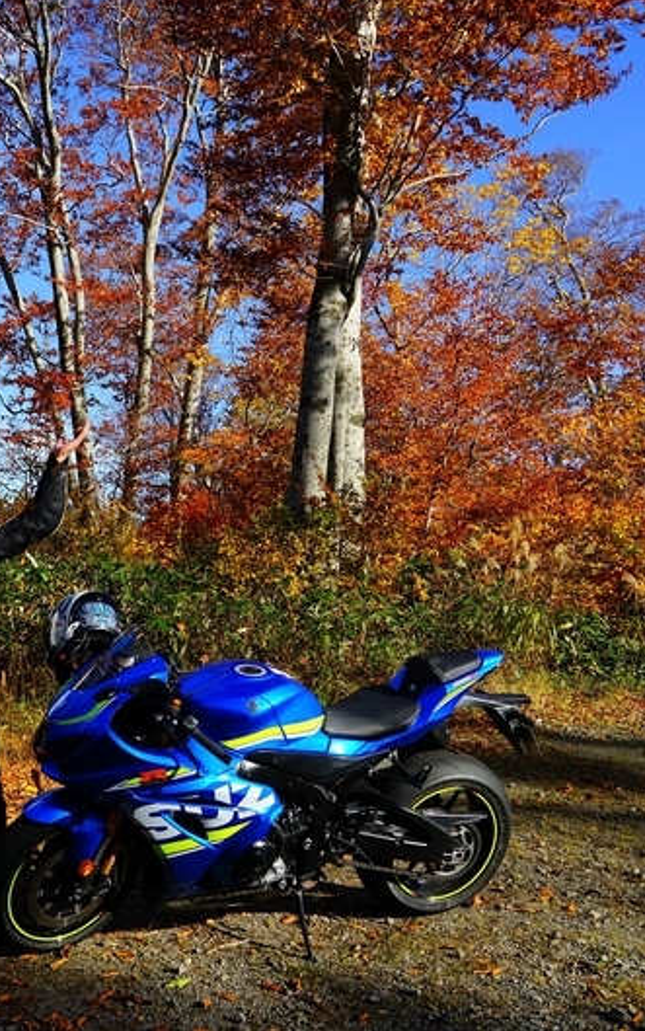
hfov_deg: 33.1
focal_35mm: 37
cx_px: 99
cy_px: 513
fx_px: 1040
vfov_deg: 52.7
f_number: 8
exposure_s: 1/500
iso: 320
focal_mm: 24
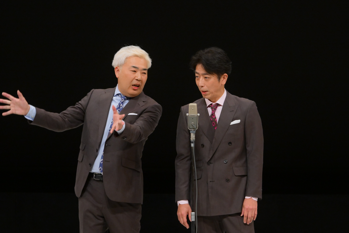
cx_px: 174
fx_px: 4071
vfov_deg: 3.3
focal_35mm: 420
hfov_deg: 4.9
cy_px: 116
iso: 3200
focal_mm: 280
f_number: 5.6
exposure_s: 1/200
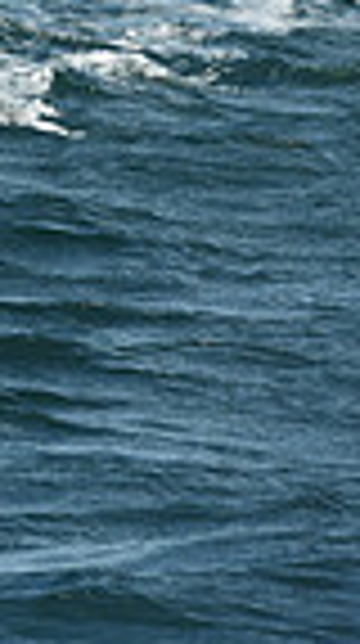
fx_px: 11946
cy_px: -187
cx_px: -927
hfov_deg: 1.7
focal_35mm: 701
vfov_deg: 3.1
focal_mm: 165
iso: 320
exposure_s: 1/1250
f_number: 9
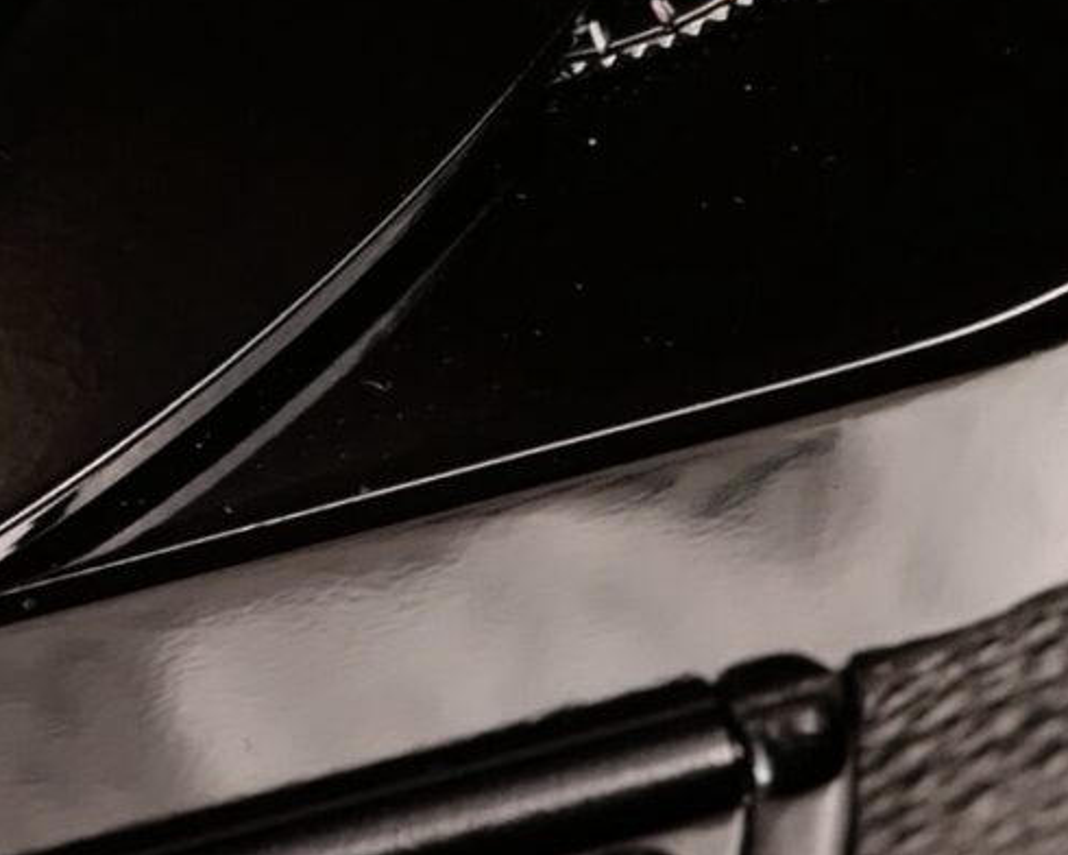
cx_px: -1225
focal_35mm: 745
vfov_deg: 2.1
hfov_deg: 2.6
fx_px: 23548
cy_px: 433
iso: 800
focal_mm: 100
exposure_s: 1/100
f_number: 8
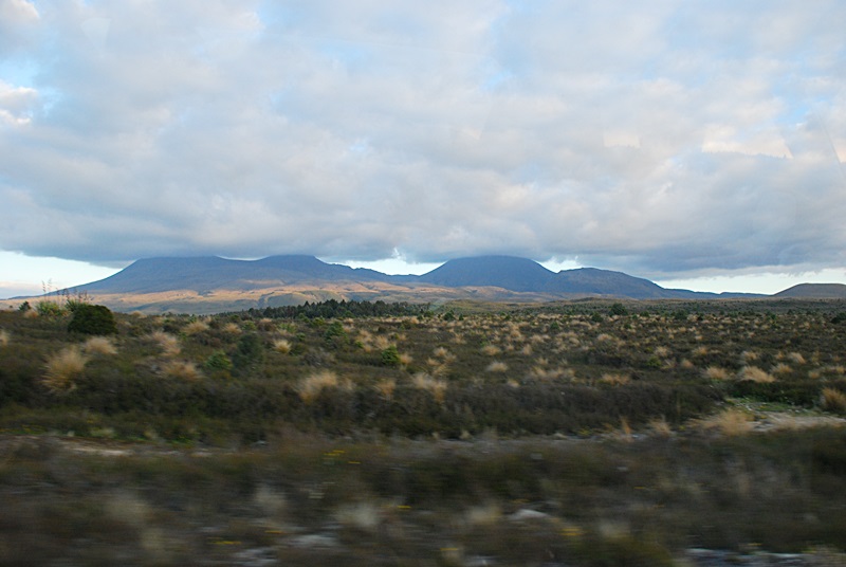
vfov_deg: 48.1
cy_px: 284
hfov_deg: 67.3
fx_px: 635
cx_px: 423
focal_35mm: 27
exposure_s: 1/160
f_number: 5.6
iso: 400
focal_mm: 18
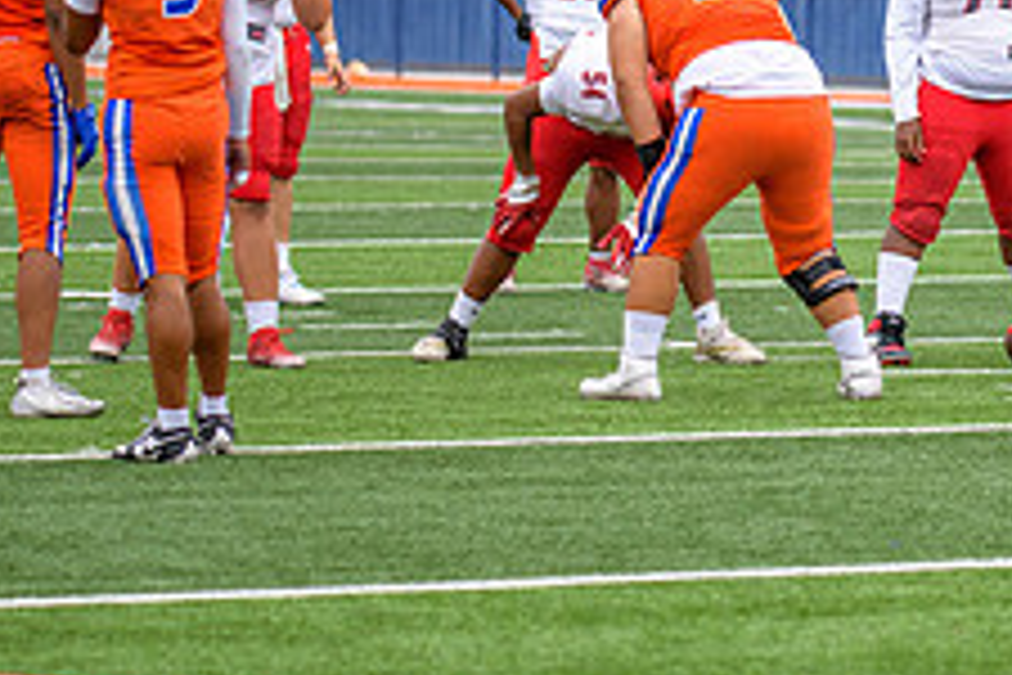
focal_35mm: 309
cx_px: 855
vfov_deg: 4.4
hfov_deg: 6.7
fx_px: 8686
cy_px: 209
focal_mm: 120
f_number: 2.8
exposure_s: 1/800
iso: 400
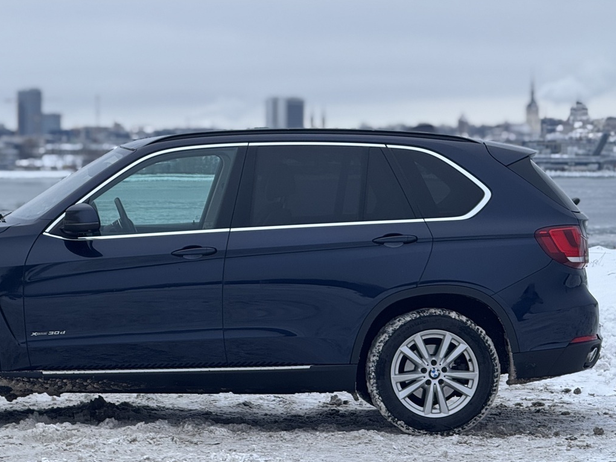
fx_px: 3346
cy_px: 196
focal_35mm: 188
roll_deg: +0.2
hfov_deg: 10.5
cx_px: 195
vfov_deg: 7.9
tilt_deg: -0.9
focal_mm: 15.66
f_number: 2.8
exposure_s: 1/148
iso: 50
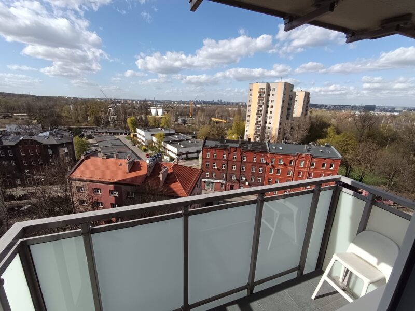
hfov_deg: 98.2
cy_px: 156
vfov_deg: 81.7
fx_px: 180
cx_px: 208
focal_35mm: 15
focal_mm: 1.65
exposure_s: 1/1468
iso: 61
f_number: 2.2
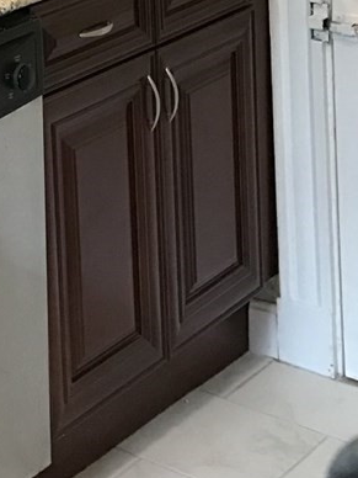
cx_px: -303
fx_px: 1503
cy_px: -232
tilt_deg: -4.6
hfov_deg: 12.3
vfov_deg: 16.5
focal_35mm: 109
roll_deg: +2.7
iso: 50
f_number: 1.8
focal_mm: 3.99
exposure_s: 1/15
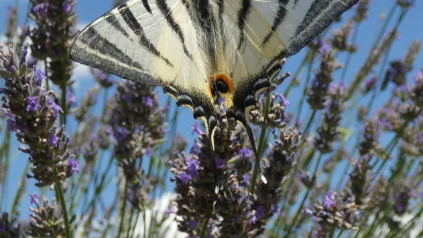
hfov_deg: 48.4
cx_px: 214
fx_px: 471
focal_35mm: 42
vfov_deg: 28.2
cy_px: 78
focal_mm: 6.8
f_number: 3.5
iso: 80
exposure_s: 1/640
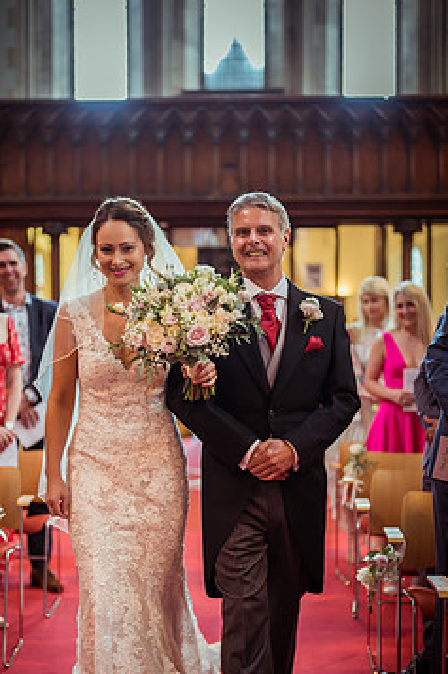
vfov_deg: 31.8
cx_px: 188
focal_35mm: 63
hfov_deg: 21.5
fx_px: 1179
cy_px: 408
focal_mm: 50
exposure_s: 1/160
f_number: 1.8
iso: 560
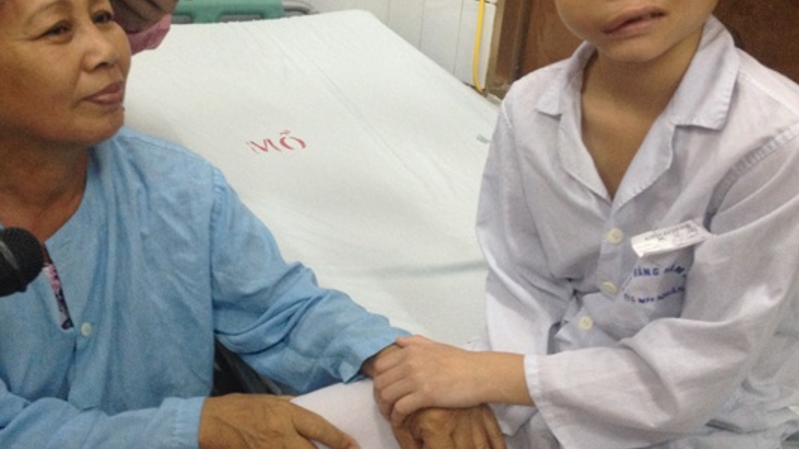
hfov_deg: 44.5
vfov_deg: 25.9
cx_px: 349
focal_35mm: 46
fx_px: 974
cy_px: 173
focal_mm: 4.28
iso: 200
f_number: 2.4
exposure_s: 1/20
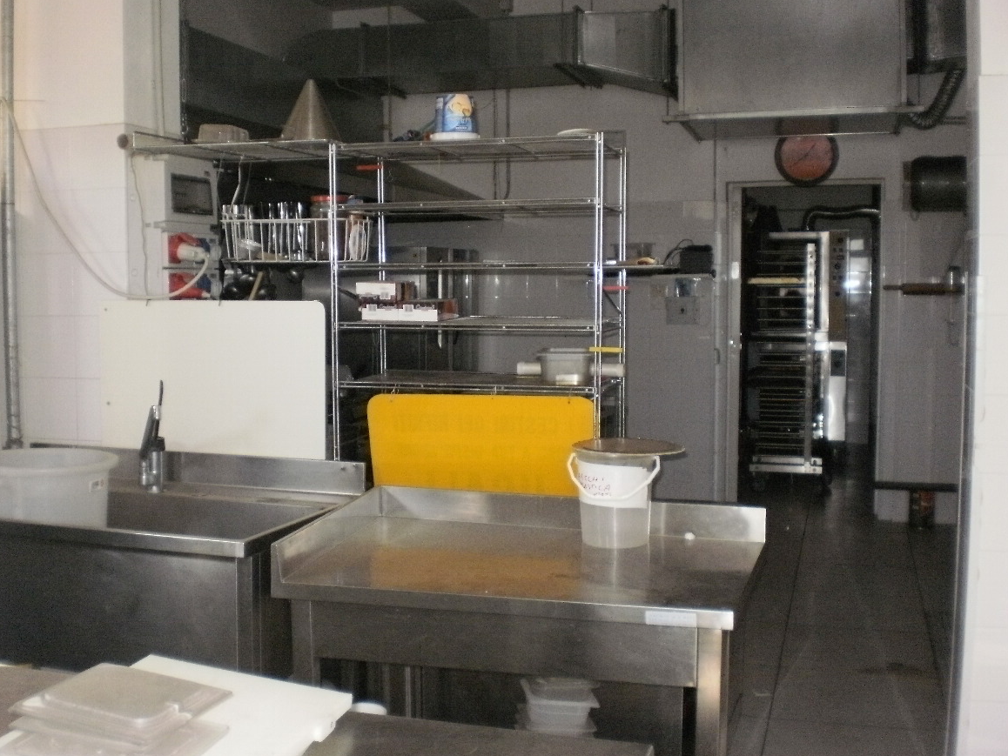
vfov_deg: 34.4
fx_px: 1223
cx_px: 463
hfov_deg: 44.7
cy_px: 371
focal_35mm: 42
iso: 400
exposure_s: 1/250
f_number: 3.1
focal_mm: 6.3
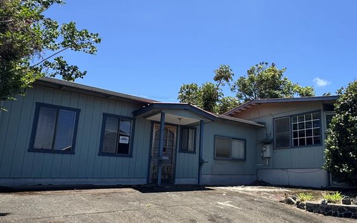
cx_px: 242
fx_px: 263
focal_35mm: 27
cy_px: 125
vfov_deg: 45.9
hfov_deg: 66.3
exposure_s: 1/993
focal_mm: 2.22
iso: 50
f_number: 2.2
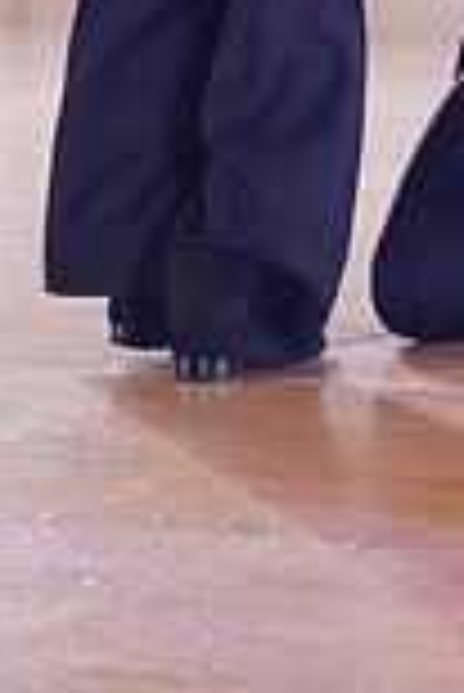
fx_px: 14524
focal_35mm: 753
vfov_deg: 2.7
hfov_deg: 1.8
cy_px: -306
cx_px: 687
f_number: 2.8
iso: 2500
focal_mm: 200
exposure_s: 1/500
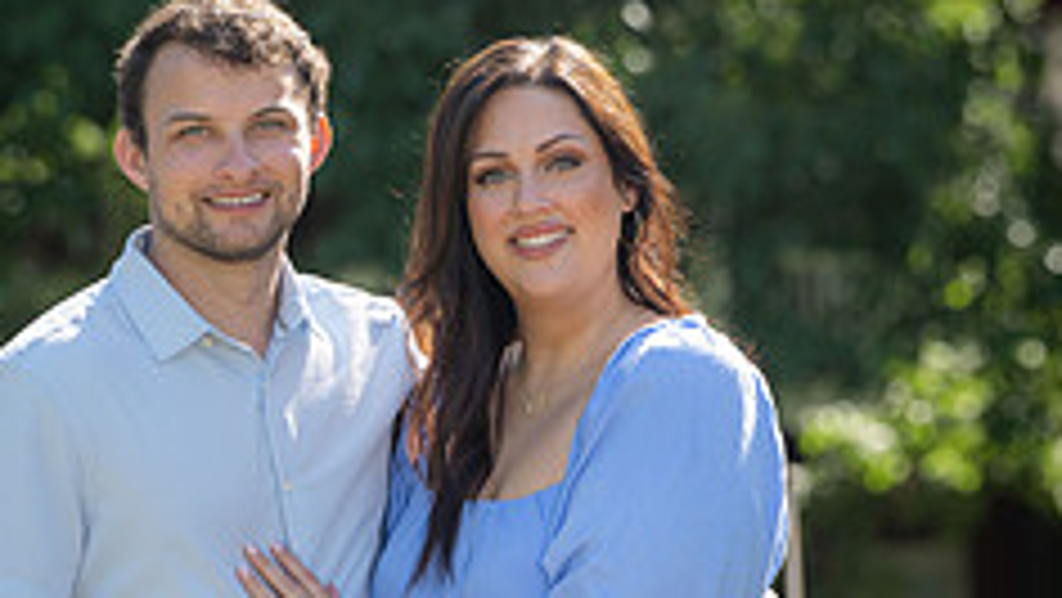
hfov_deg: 8.6
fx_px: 7043
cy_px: 567
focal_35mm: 250
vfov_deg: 4.9
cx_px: 418
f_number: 4.5
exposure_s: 1/160
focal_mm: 125
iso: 100
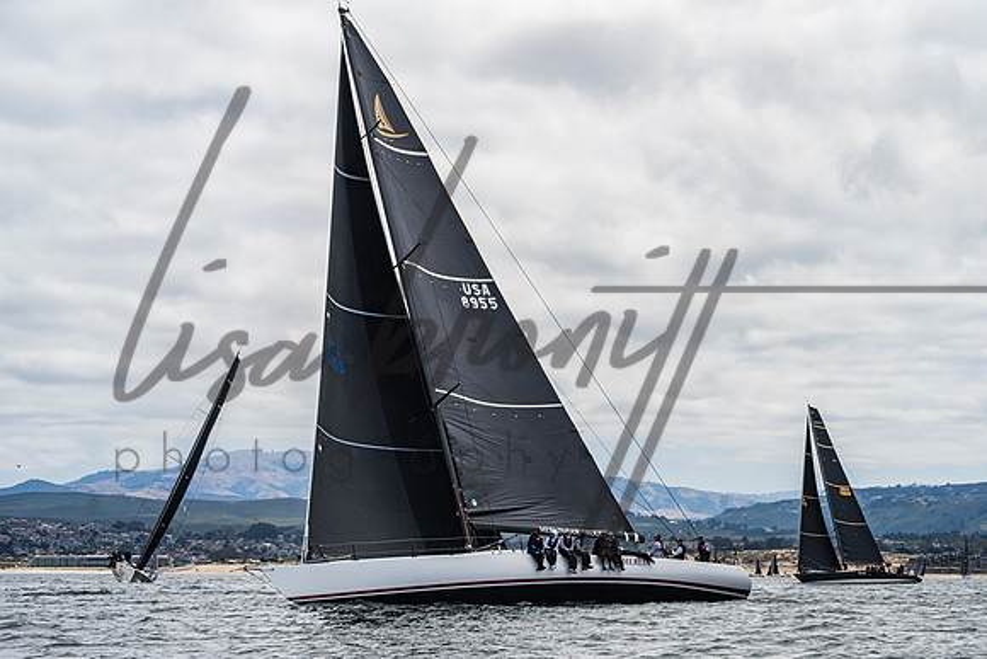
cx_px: 534
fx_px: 3076
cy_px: 378
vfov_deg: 12.2
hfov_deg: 18.2
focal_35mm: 112
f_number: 7.1
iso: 500
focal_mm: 95
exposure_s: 1/3200
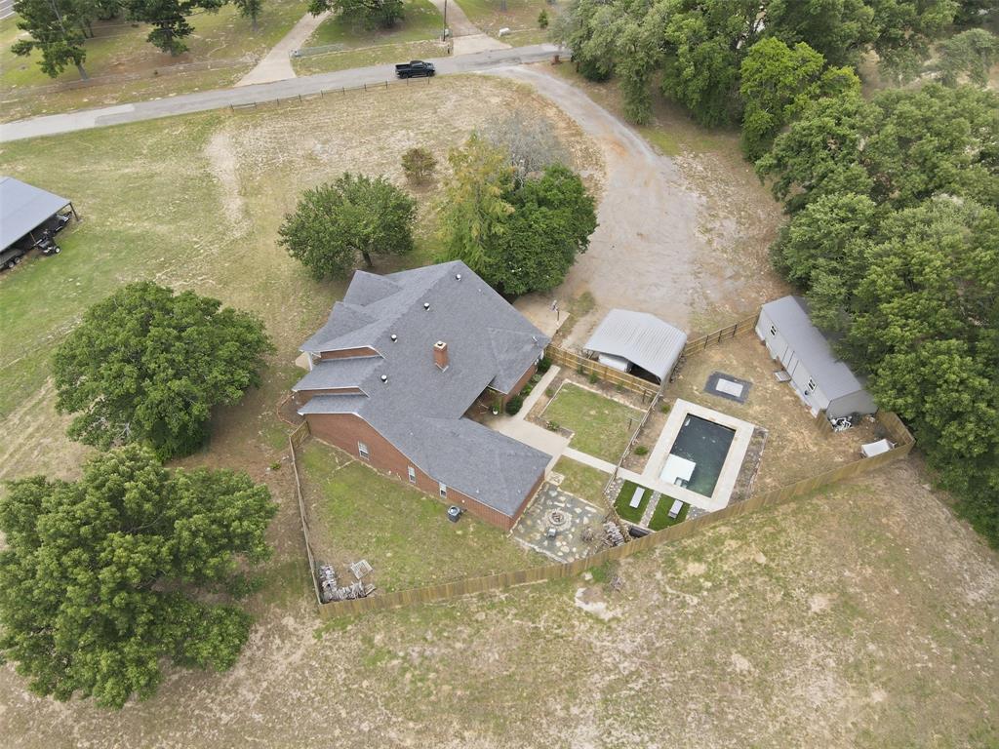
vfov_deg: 56.8
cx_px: 500
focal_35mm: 24
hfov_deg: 71.6
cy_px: 374
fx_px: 693
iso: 100
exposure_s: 1/240
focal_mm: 4.5
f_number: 2.8
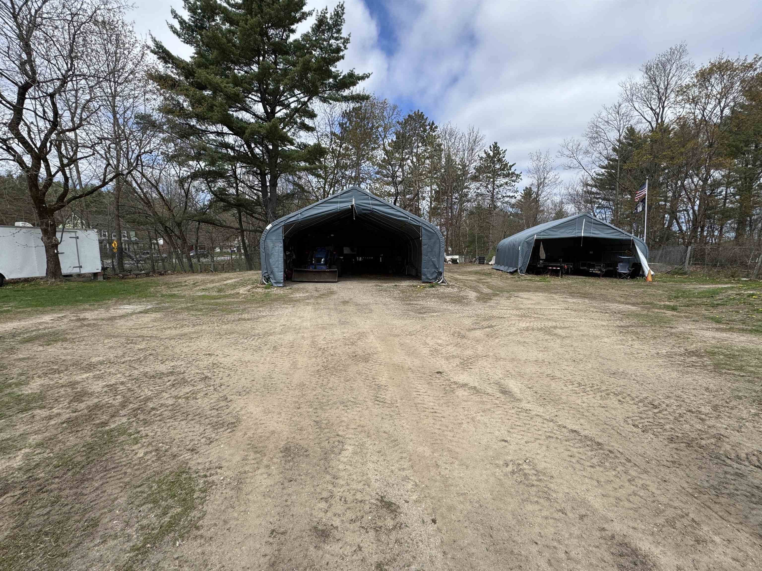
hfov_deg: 102.1
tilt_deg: -6.7
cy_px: 286
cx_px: 381
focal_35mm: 14
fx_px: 308
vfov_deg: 85.7
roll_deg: +3.2
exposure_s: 1/1178
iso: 50
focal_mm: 2.22
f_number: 2.2
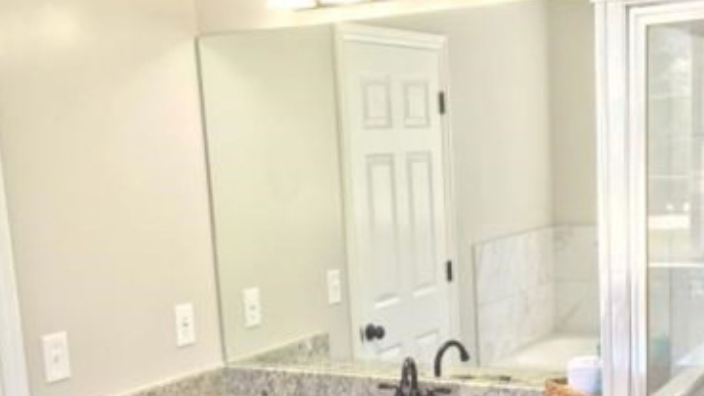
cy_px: 346
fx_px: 1027
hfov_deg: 37.7
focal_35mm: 55
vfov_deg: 21.4
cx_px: 421
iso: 25
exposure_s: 1/40
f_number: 2.2
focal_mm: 4.15
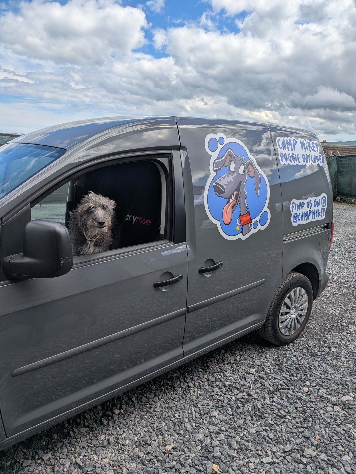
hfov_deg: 56.8
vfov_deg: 71.6
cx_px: 178
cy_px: 237
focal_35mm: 24
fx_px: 329
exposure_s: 1/1802
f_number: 1.7
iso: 29
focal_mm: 4.53
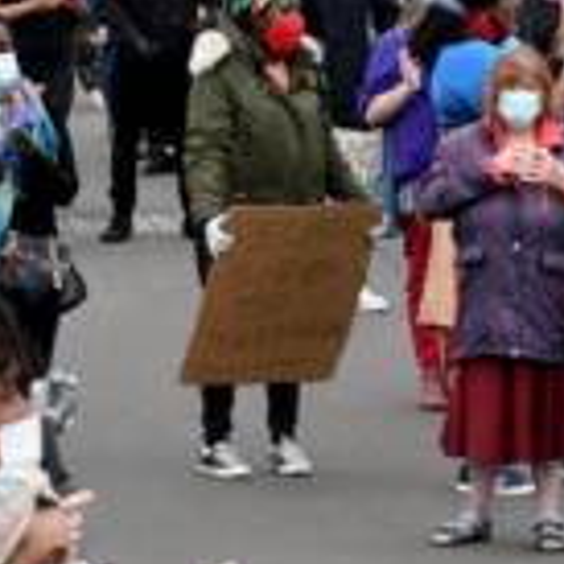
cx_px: 634
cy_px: -45
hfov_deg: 4.7
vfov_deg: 4.7
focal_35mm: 370
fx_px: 6820
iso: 800
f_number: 8
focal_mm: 70
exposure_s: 1/250
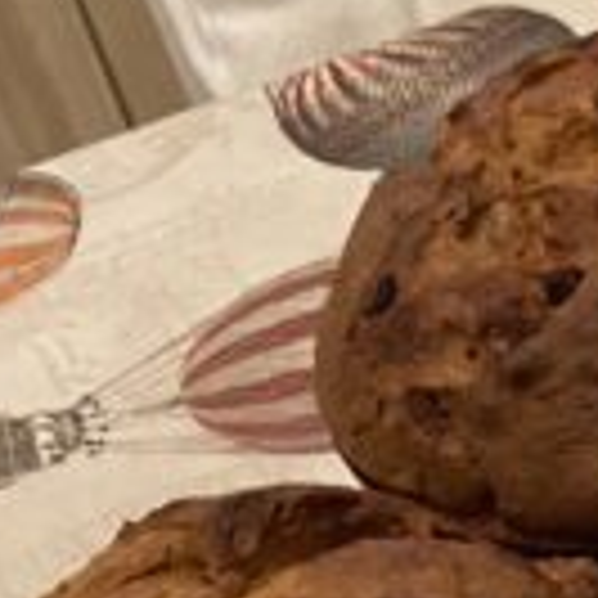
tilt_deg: -48.1
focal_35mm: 115
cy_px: 877
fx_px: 2248
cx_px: 942
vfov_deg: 14.2
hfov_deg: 14.0
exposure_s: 1/33
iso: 400
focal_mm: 4.25
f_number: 1.8
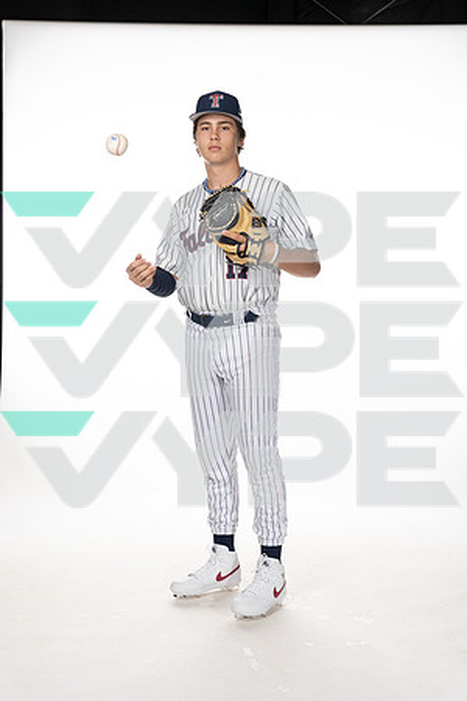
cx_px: 234
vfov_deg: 38.9
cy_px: 350
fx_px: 992
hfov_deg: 26.5
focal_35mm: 51
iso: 400
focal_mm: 51
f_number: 6.3
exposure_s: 1/250
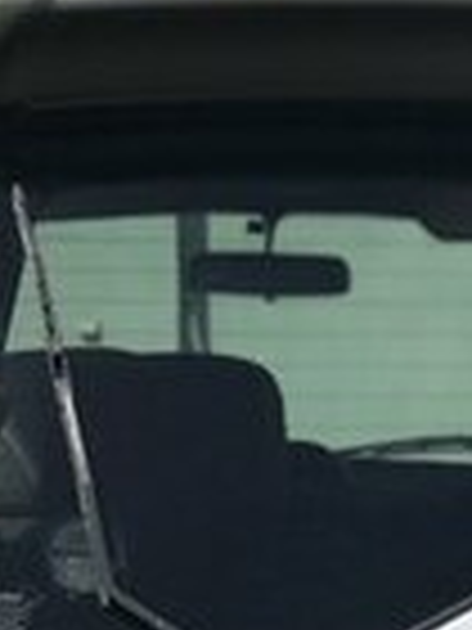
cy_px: 783
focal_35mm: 202
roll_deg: +0.4
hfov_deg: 7.3
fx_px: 3672
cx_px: 544
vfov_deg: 9.6
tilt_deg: -7.5
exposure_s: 1/948
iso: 20
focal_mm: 6.6
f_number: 2.8
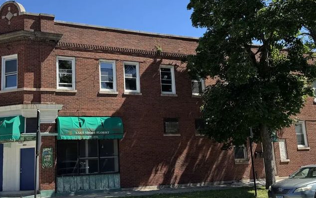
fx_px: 353
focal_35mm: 41
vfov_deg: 31.2
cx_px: 112
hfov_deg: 47.6
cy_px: 88
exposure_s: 1/2415
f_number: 1.78
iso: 80
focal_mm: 6.76
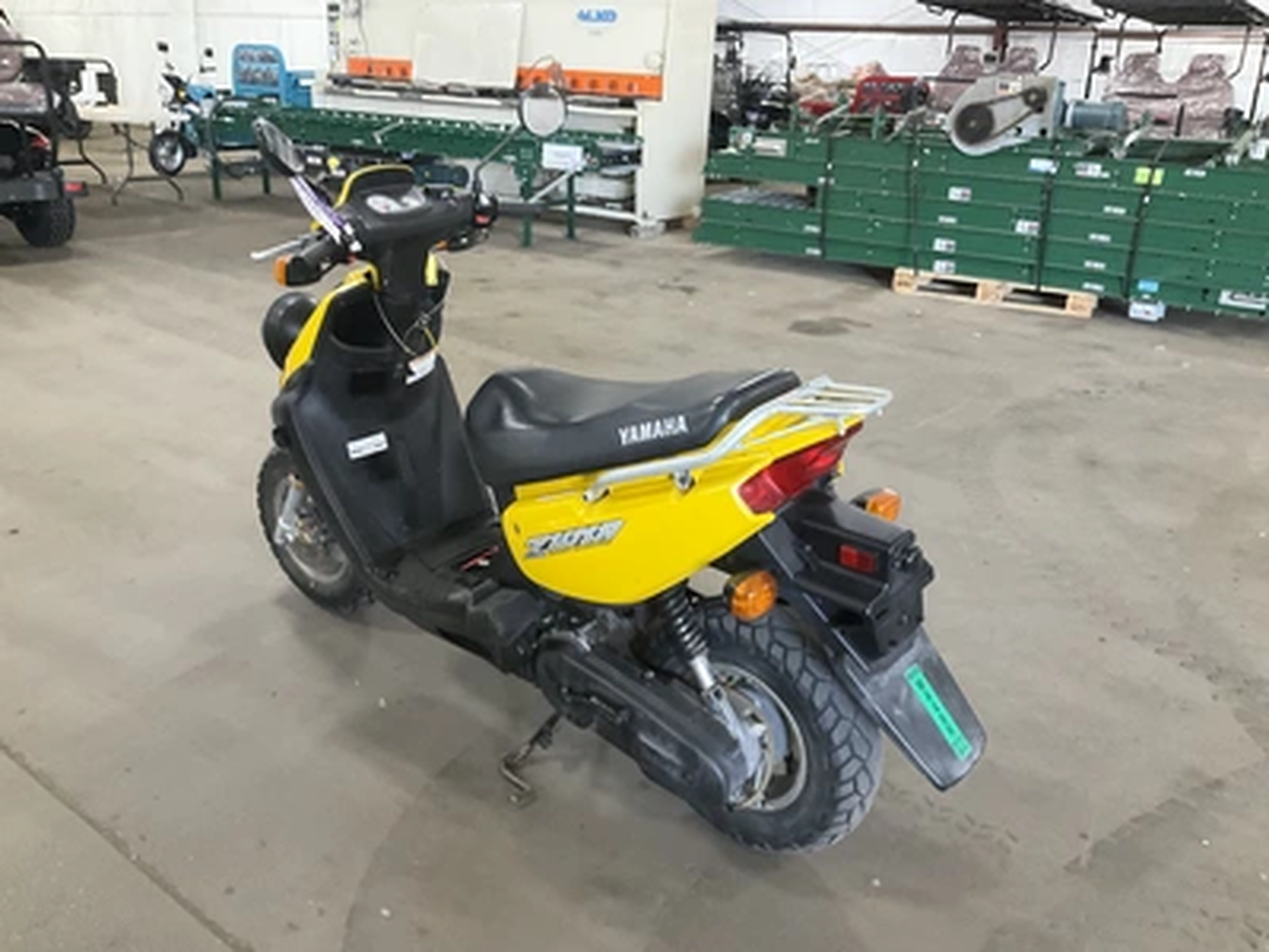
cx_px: 634
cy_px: 476
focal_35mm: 29
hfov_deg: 61.7
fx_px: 1063
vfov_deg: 48.2
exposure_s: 1/60
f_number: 1.8
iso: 250
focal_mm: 3
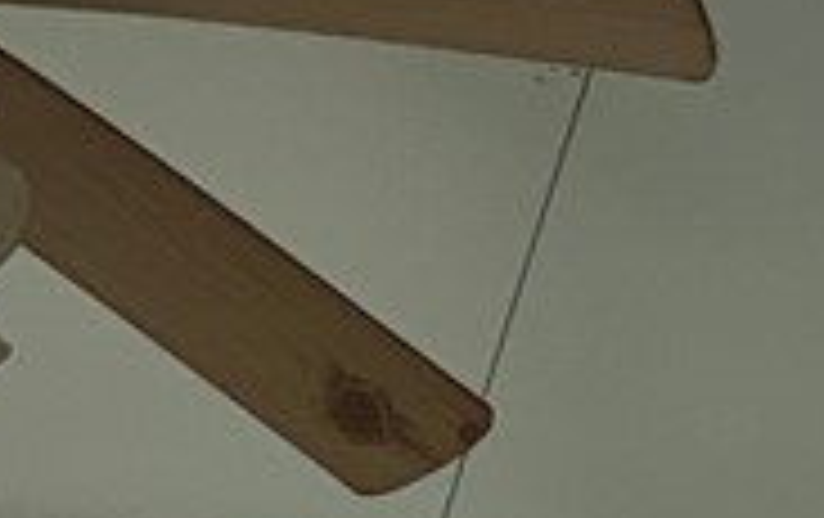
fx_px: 3194
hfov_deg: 12.4
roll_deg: +0.0
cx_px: 1810
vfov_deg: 7.8
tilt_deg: -2.6
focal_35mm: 142
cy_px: 1667
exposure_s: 1/1192
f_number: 1.78
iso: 100
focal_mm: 6.76
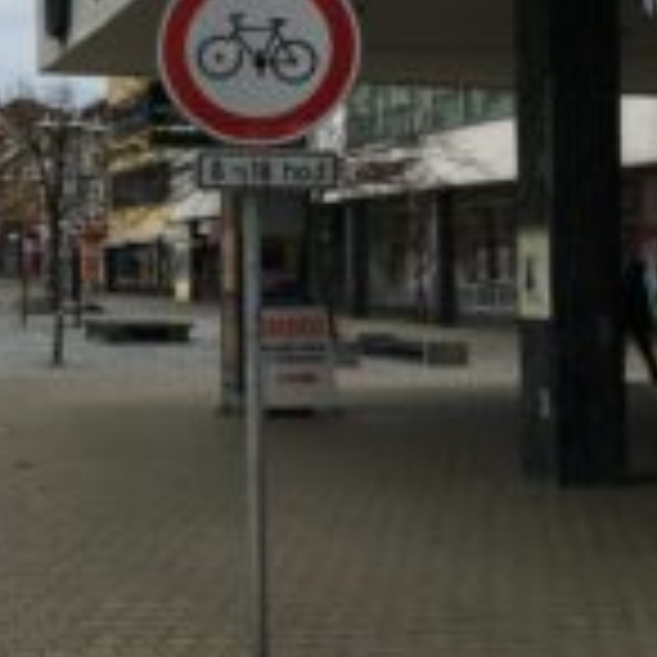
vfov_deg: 24.4
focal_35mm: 70
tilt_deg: +3.4
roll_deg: -0.6
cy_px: 162
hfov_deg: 22.9
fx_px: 1503
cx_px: -99
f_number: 2.2
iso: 25
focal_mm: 4.15
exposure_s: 1/1923
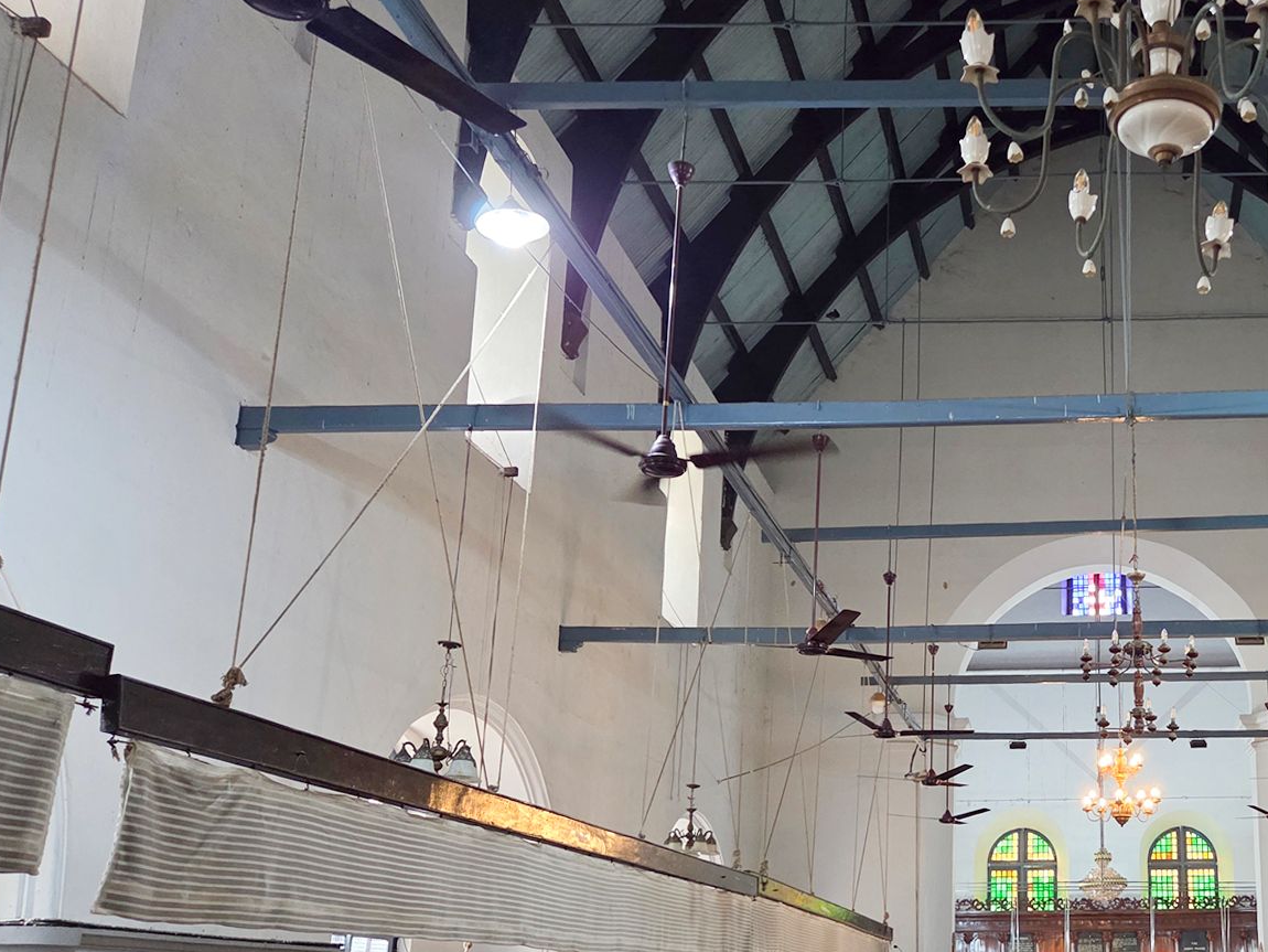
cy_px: 598
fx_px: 1466
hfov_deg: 43.5
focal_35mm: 40
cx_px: 1093
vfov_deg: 35.8
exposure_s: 1/100
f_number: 1.8
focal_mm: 5.4
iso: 1250
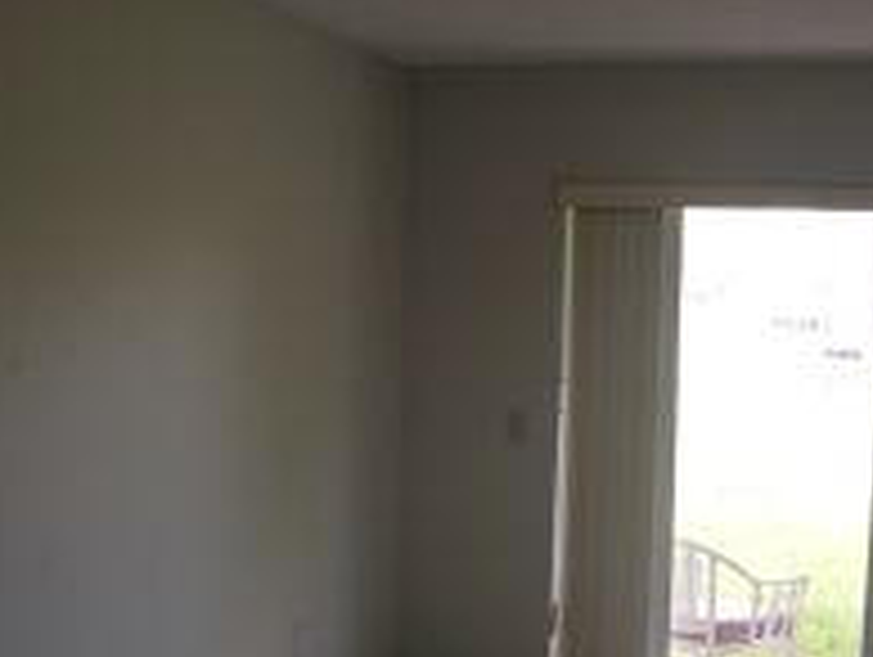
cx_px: 396
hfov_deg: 30.7
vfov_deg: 23.2
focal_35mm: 63
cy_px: 466
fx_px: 1591
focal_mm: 8.9
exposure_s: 1/30
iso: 50
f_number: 3.2
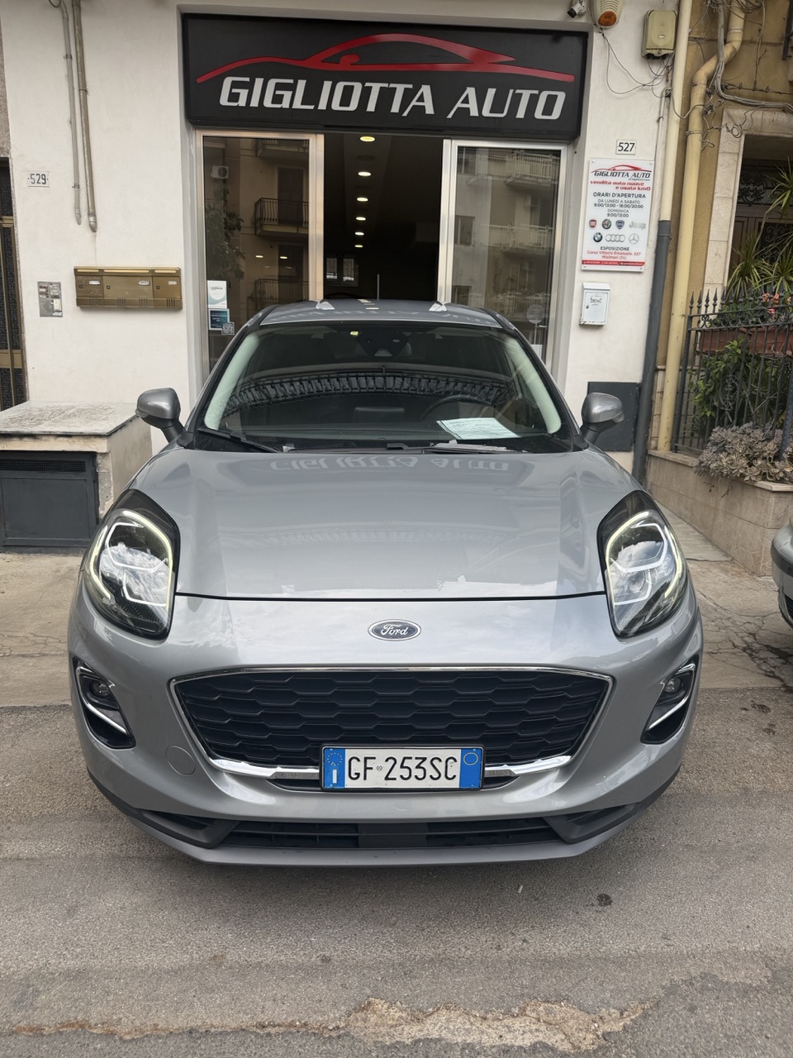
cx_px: 396
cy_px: 529
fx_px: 733
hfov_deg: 56.8
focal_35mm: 24
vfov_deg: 71.6
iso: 80
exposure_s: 1/955
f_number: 1.78
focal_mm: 6.76
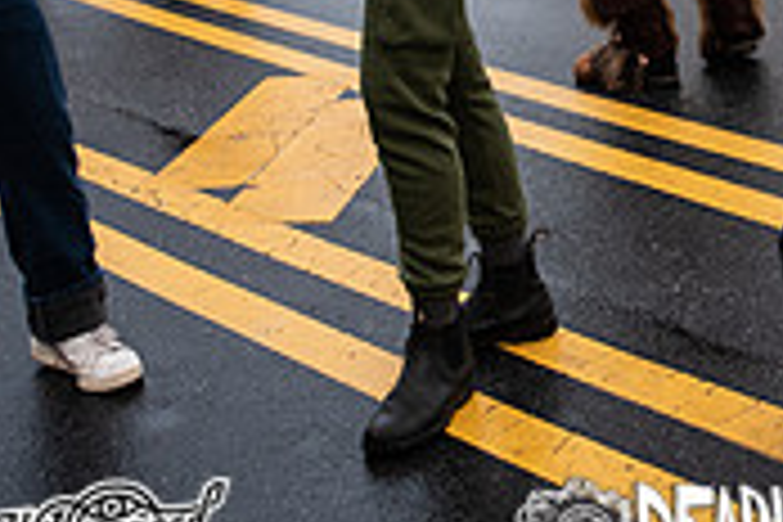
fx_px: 1740
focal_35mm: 80
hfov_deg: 25.0
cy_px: -209
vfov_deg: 15.9
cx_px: 616
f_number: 3.5
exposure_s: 1/200
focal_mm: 24
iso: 400
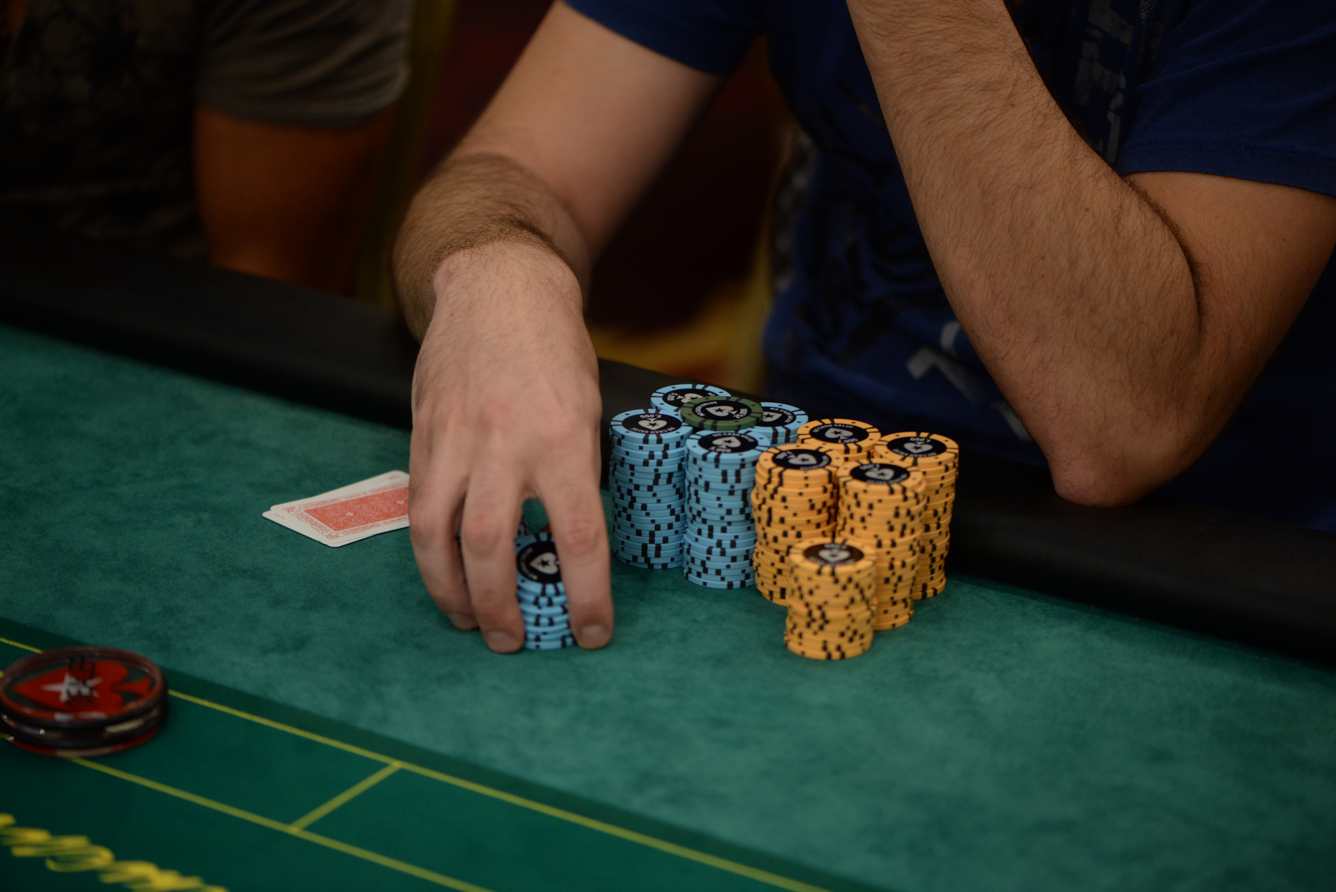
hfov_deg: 19.4
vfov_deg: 13.1
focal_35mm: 105
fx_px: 3898
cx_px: 668
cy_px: 446
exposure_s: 1/200
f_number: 3.2
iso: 1600
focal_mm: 105
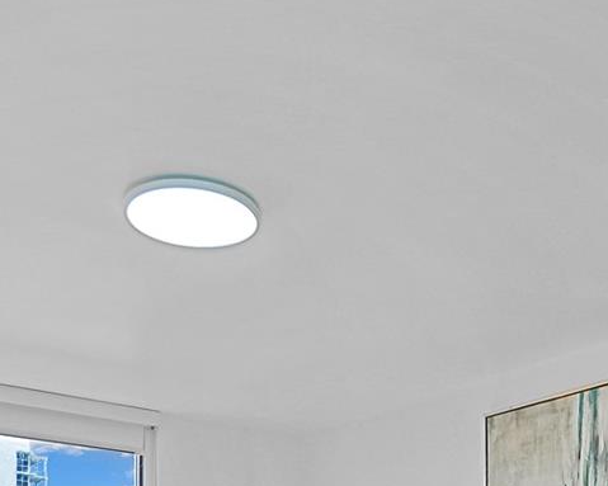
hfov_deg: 38.4
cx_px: 467
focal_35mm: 47
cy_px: 609
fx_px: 846
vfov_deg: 27.5
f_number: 5
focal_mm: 10
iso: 320
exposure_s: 1/320
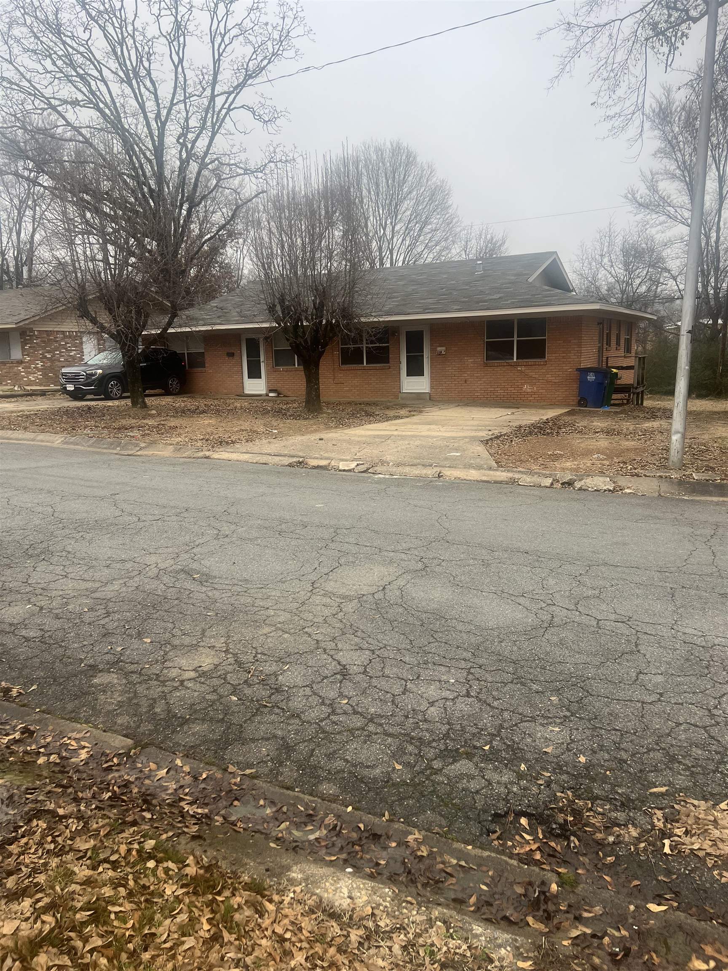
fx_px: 729
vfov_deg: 67.3
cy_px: 486
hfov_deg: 53.1
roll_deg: +1.7
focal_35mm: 26
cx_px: 364
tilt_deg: -9.9
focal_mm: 5.7
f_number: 1.5
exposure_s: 1/476
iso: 50
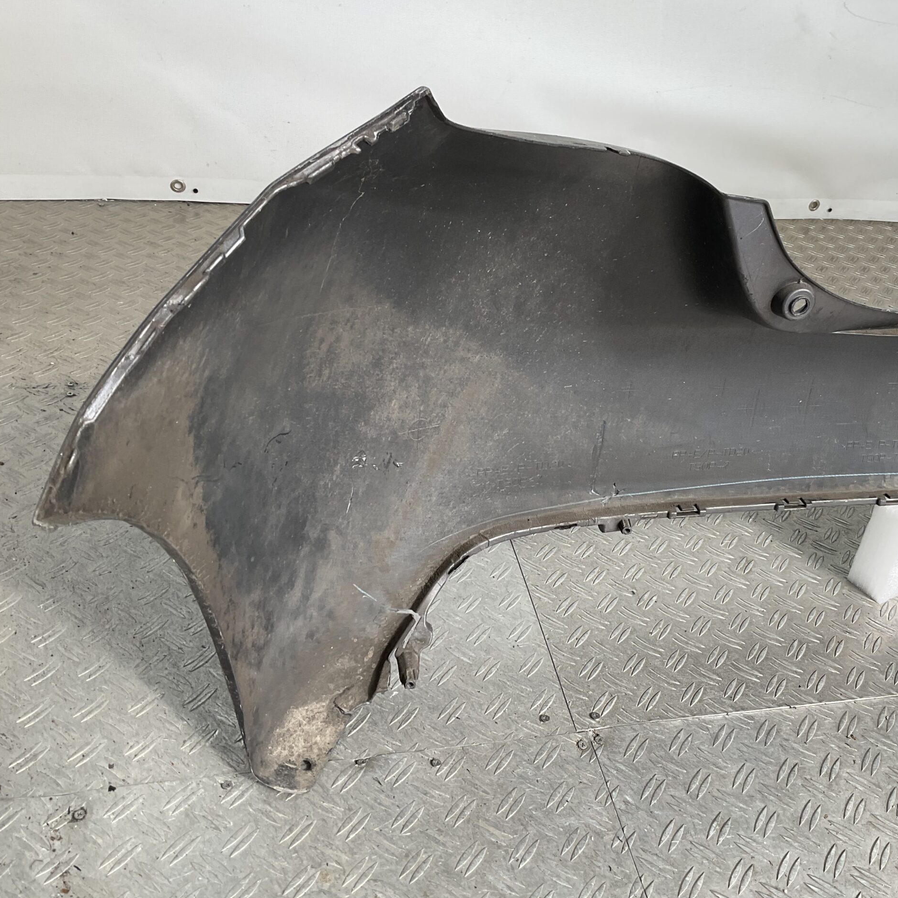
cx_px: 547
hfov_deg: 46.9
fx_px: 1027
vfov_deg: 47.2
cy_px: 444
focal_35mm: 35
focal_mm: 3
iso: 16
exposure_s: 1/211
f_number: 1.8
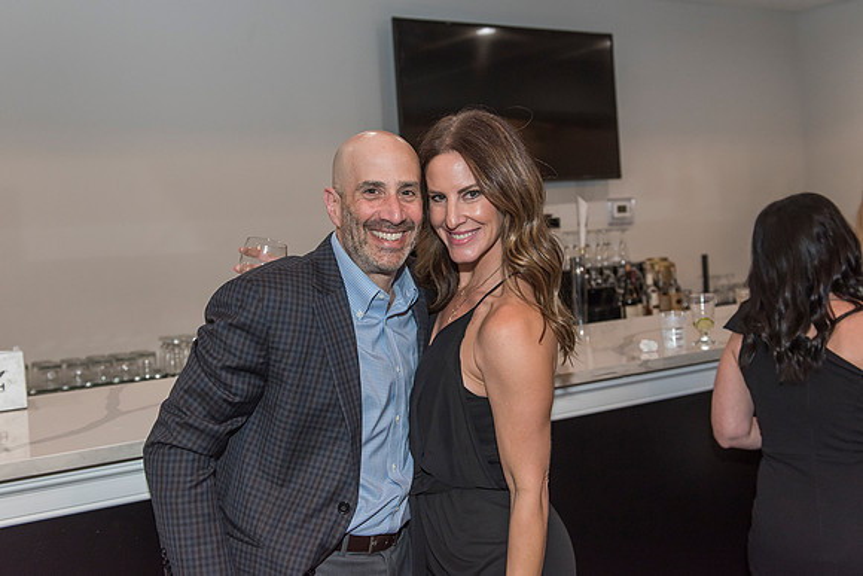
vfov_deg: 35.0
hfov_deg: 50.6
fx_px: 913
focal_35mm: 38
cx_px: 421
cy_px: 254
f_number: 4
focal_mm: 34
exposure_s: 1/100
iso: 1000
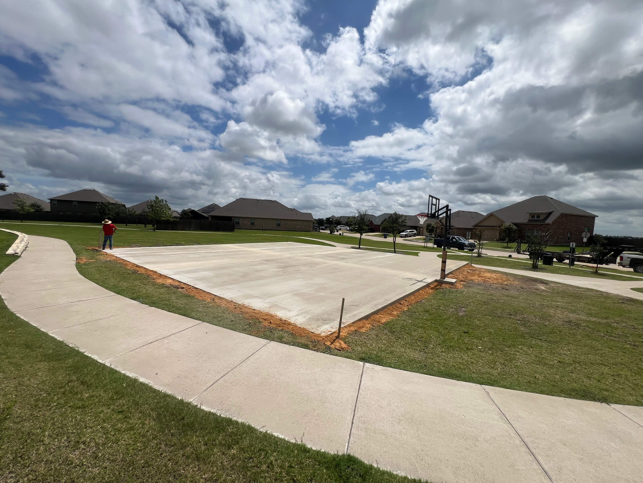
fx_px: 241
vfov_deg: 89.9
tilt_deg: -4.5
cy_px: 242
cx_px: 322
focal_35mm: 13
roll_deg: -2.8
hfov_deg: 106.2
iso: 40
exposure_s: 1/5236
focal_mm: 1.57
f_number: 1.8
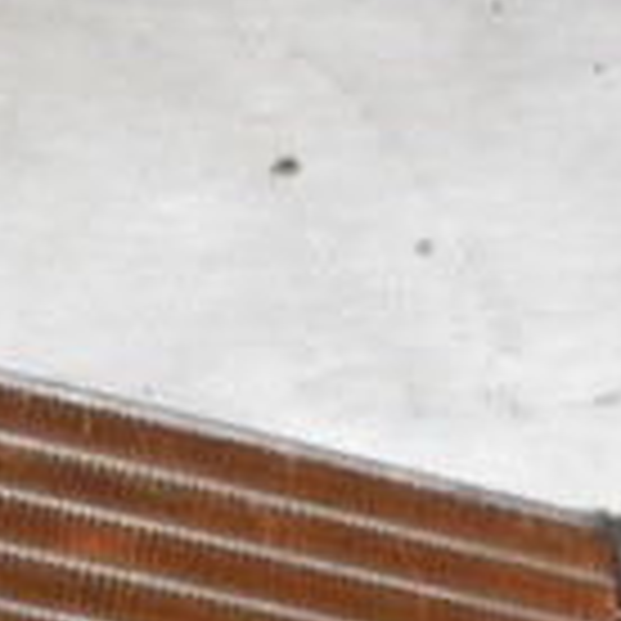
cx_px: -198
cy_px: 850
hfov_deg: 10.9
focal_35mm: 156
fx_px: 3166
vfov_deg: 10.9
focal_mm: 7.9
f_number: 2.8
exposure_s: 1/60
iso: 100
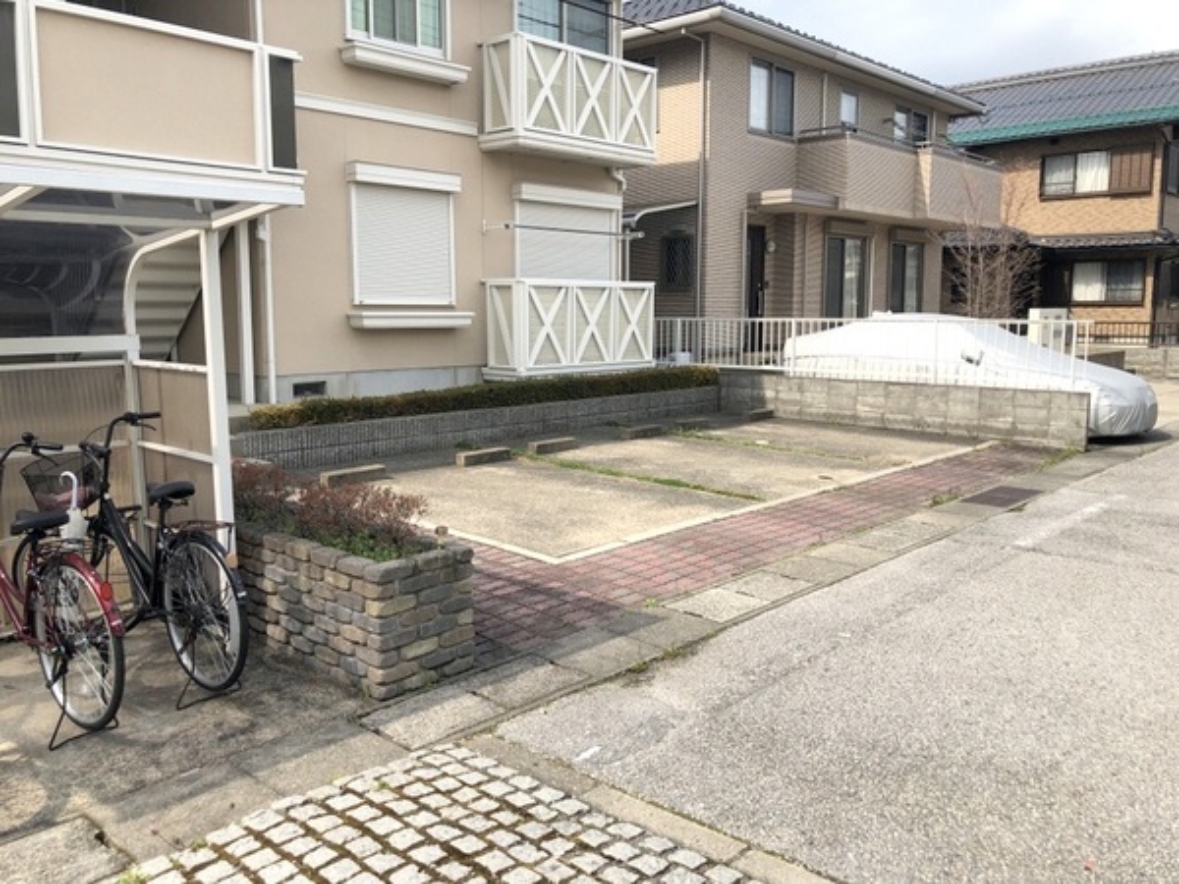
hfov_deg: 63.4
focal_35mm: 28
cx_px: 590
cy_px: 442
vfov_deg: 49.7
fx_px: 954
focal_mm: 3.99
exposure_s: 1/1116
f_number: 1.8
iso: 20
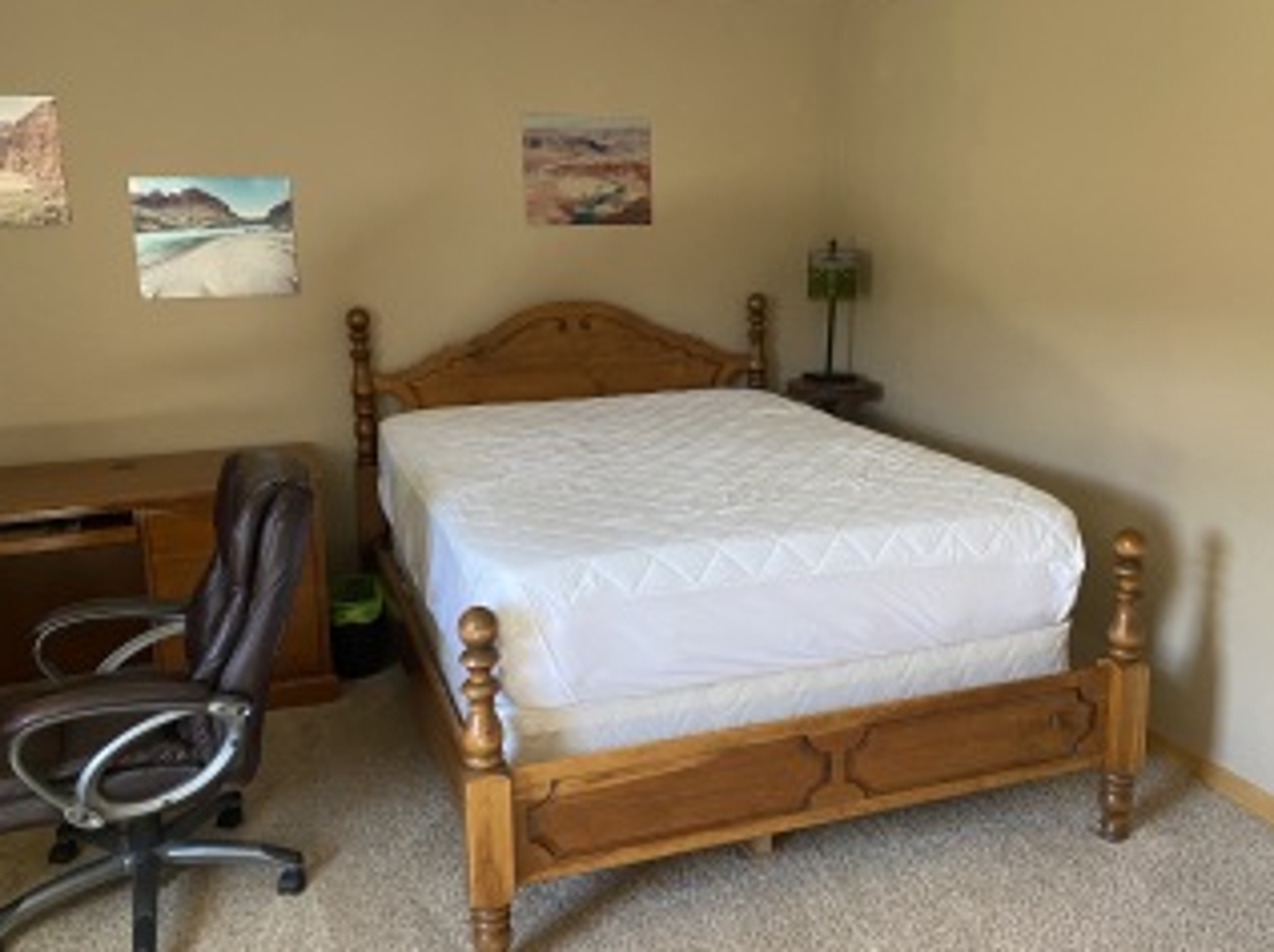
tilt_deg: -11.0
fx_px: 1103
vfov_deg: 46.7
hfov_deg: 60.0
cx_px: 683
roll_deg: +0.0
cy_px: 430
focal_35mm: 30
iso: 320
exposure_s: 1/60
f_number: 1.8
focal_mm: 4.25
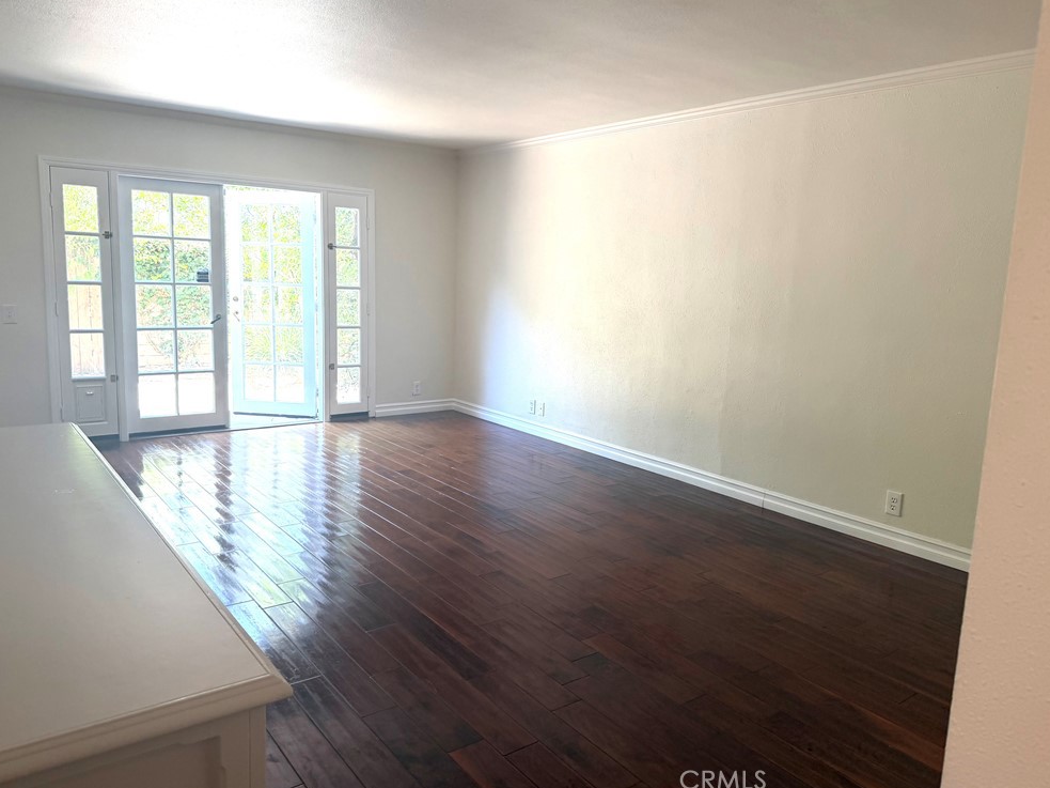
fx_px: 758
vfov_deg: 54.9
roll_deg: -2.4
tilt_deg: -7.9
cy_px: 385
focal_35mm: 25
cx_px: 530
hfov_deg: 69.4
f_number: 1.78
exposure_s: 1/174
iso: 125
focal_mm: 6.76
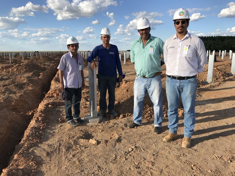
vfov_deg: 49.7
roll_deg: +0.2
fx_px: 190
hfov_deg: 63.4
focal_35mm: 28
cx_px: 118
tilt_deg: -11.3
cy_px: 88
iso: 20
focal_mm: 3.99
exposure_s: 1/1880
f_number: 1.8
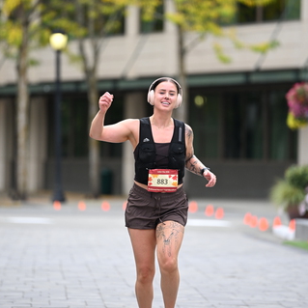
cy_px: 130
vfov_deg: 6.0
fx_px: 2949
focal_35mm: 293
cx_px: 151
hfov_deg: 6.0
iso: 640
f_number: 2.8
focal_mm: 200
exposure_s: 1/2000
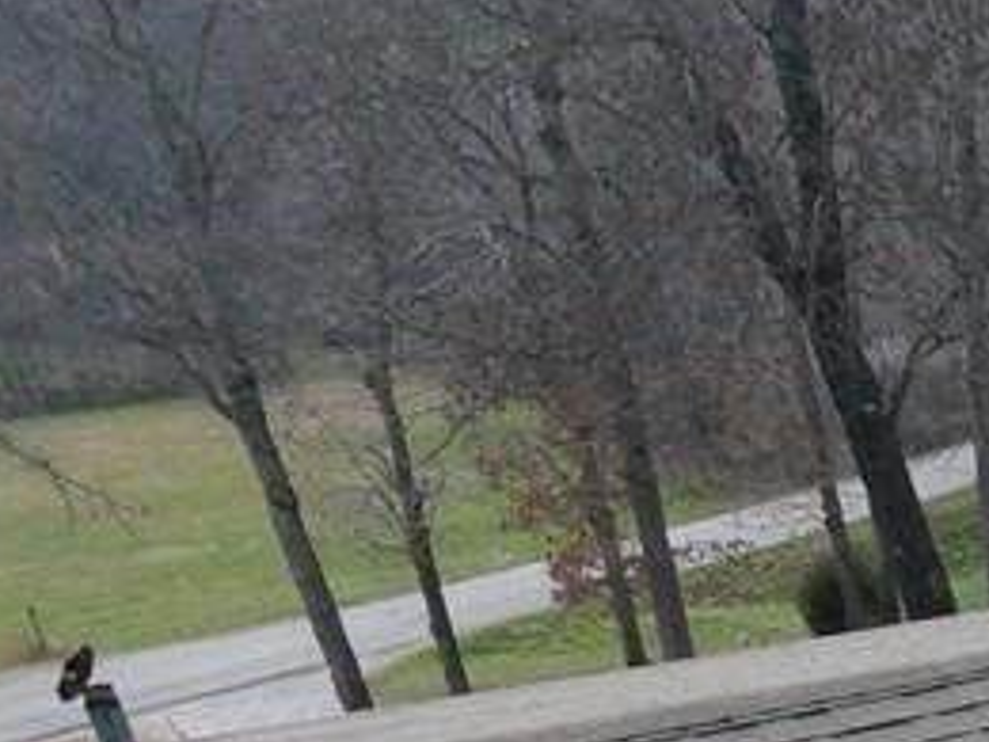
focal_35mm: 63
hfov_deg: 22.2
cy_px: 993
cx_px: 1662
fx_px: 1800
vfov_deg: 20.9
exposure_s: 1/2000
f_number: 2.2
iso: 400
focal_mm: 3.05
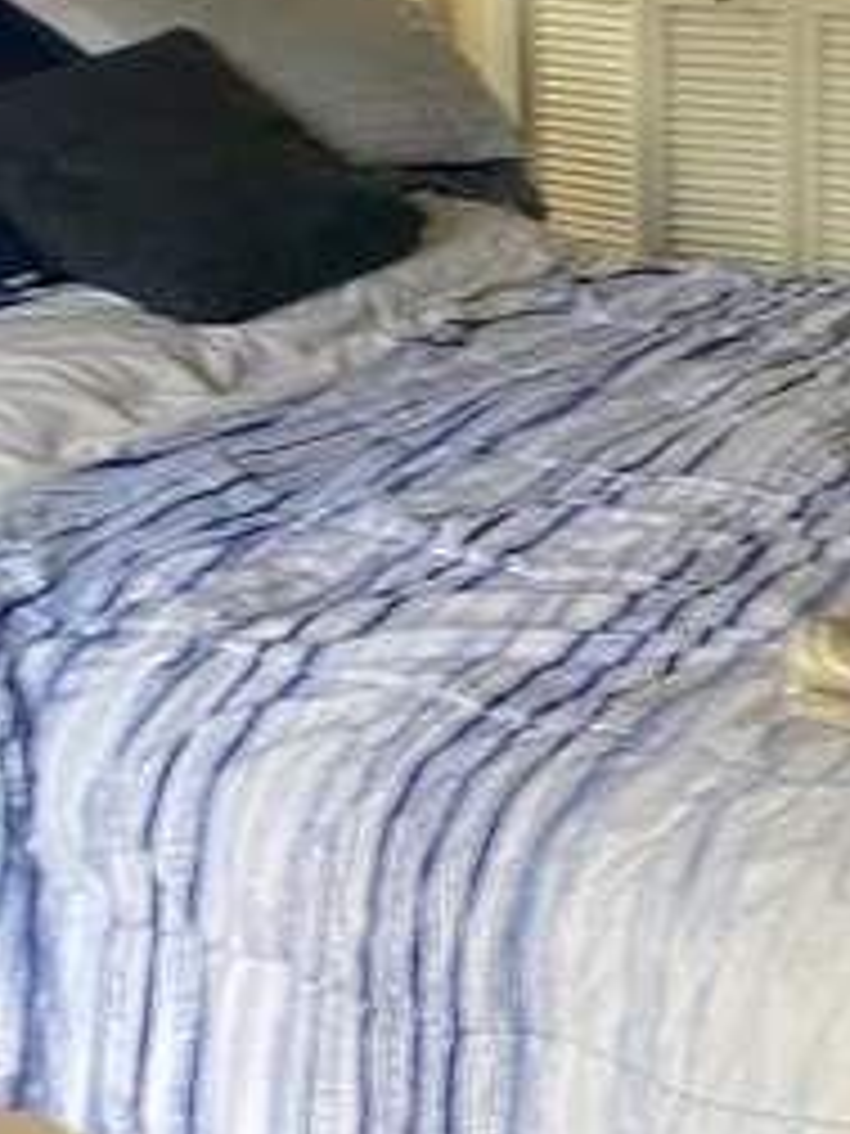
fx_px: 2161
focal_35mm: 66
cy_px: 216
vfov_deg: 28.7
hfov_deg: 21.7
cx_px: 787
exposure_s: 1/93
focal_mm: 4.25
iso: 125
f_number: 1.8
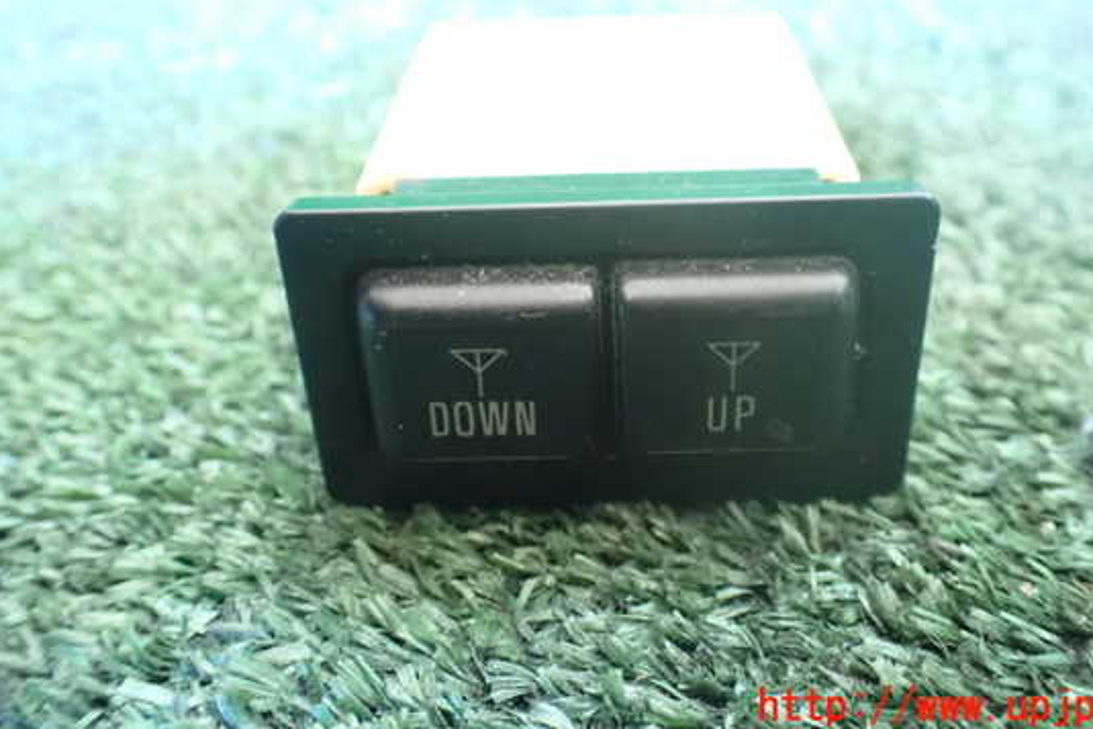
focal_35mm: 35
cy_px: 274
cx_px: 607
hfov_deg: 54.3
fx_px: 1063
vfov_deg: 37.6
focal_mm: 5.4
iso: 1600
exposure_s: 1/13
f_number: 2.3
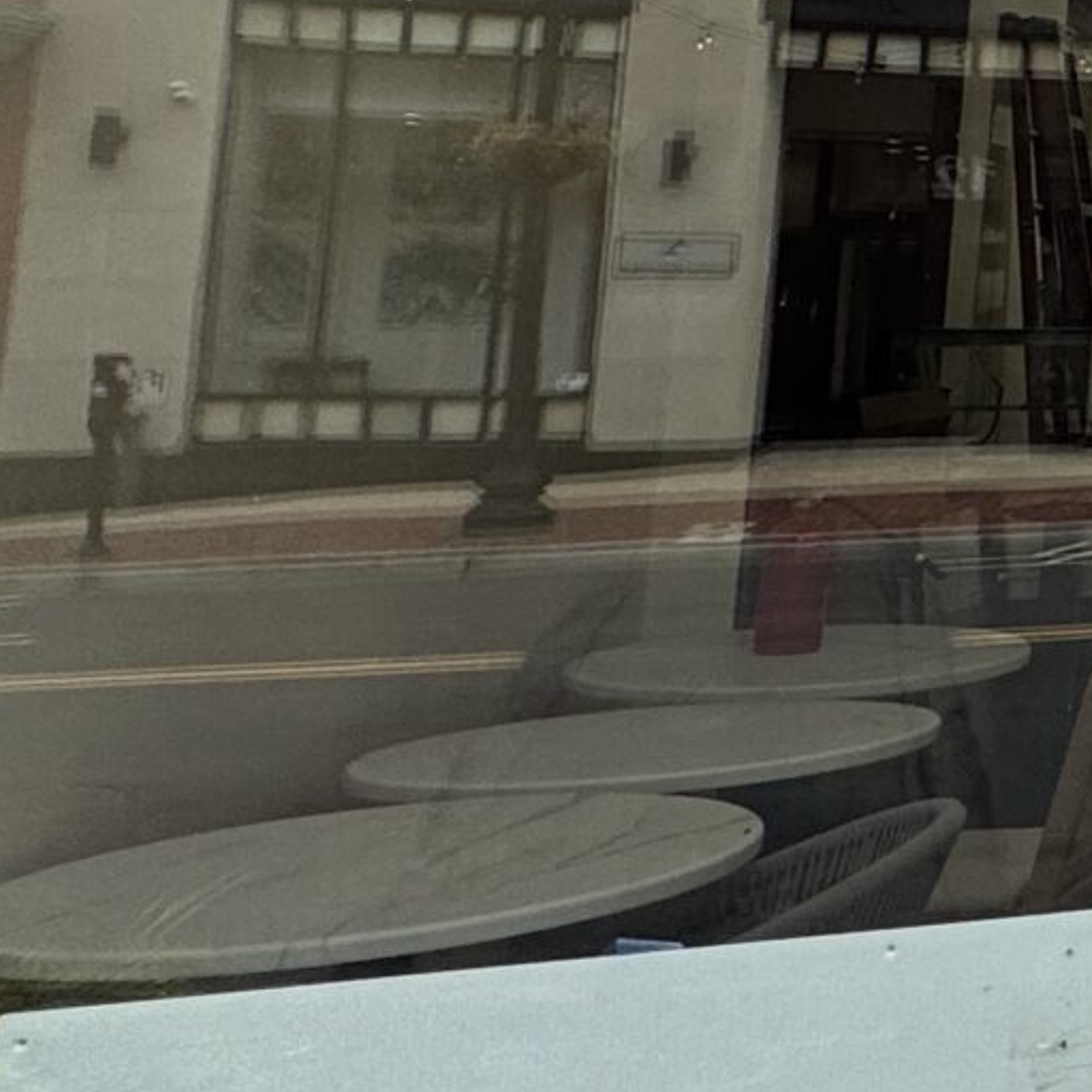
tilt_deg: +5.6
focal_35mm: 62
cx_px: 2522
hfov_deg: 15.9
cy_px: 73
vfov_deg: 26.6
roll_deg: -0.3
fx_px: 2213
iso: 40
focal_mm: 2.22
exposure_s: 1/195
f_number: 2.2
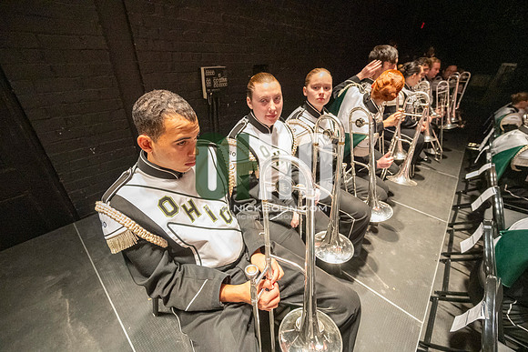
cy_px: 176
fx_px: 220
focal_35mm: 15
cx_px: 264
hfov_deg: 100.4
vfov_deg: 77.4
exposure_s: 1/500
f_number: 4
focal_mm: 15
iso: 5000
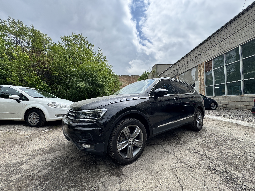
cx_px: 128
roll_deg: -0.4
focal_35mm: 14
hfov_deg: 102.1
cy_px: 96
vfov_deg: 85.7
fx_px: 103
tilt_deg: +2.5
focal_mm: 2.22
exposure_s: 1/1506
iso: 50
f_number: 2.2
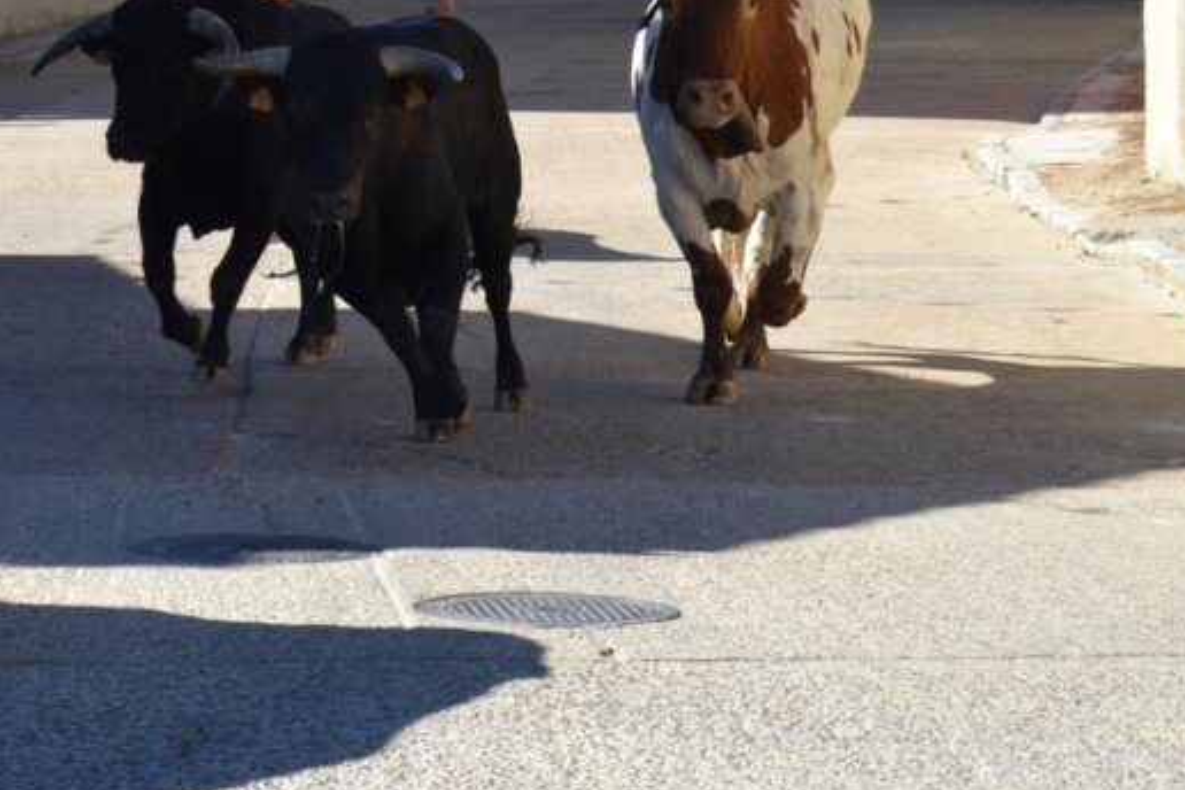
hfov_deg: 11.0
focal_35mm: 186
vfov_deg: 7.4
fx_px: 6122
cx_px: 34
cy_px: 91
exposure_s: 1/200
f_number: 7.1
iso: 100
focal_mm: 50
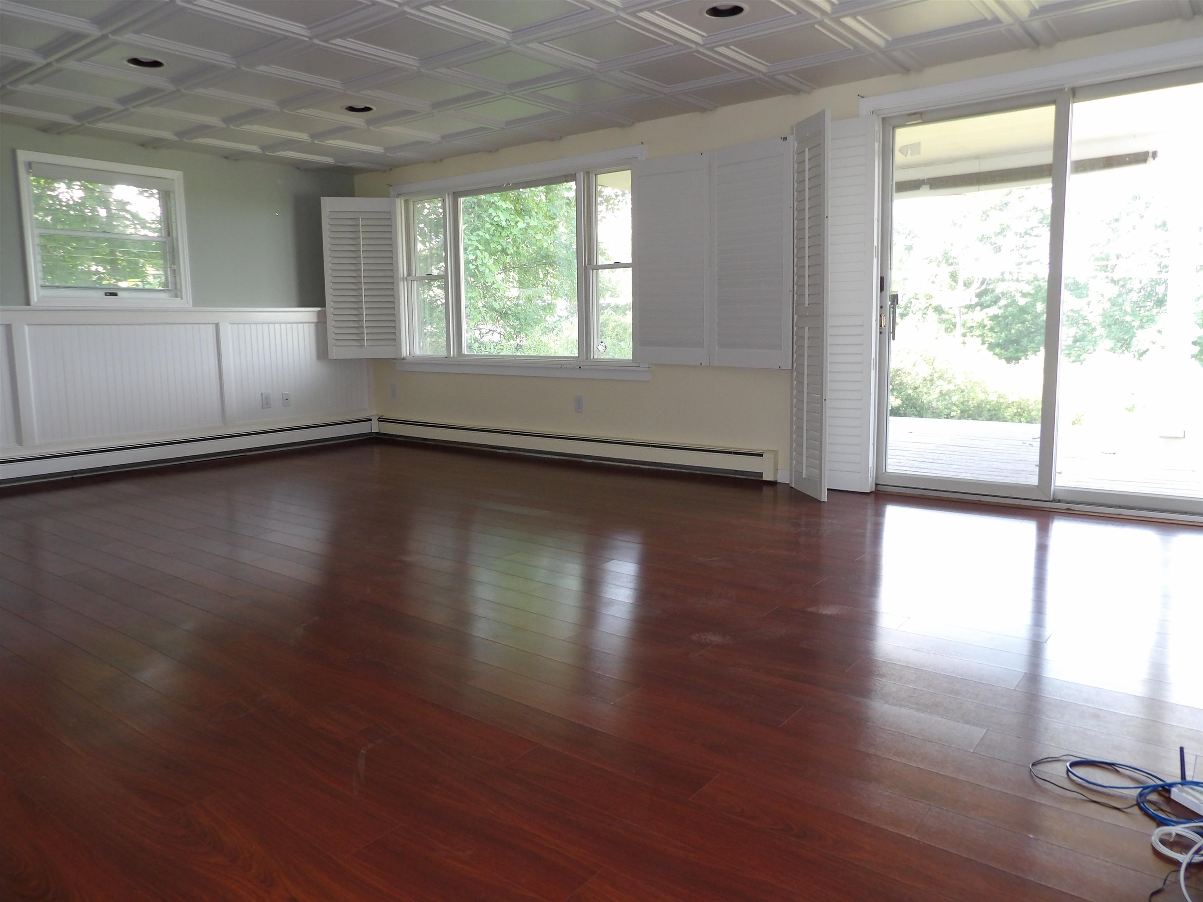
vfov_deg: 56.8
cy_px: 451
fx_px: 834
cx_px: 602
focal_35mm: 24
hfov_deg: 71.6
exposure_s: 1/33
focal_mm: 4.3
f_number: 3.2
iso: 120
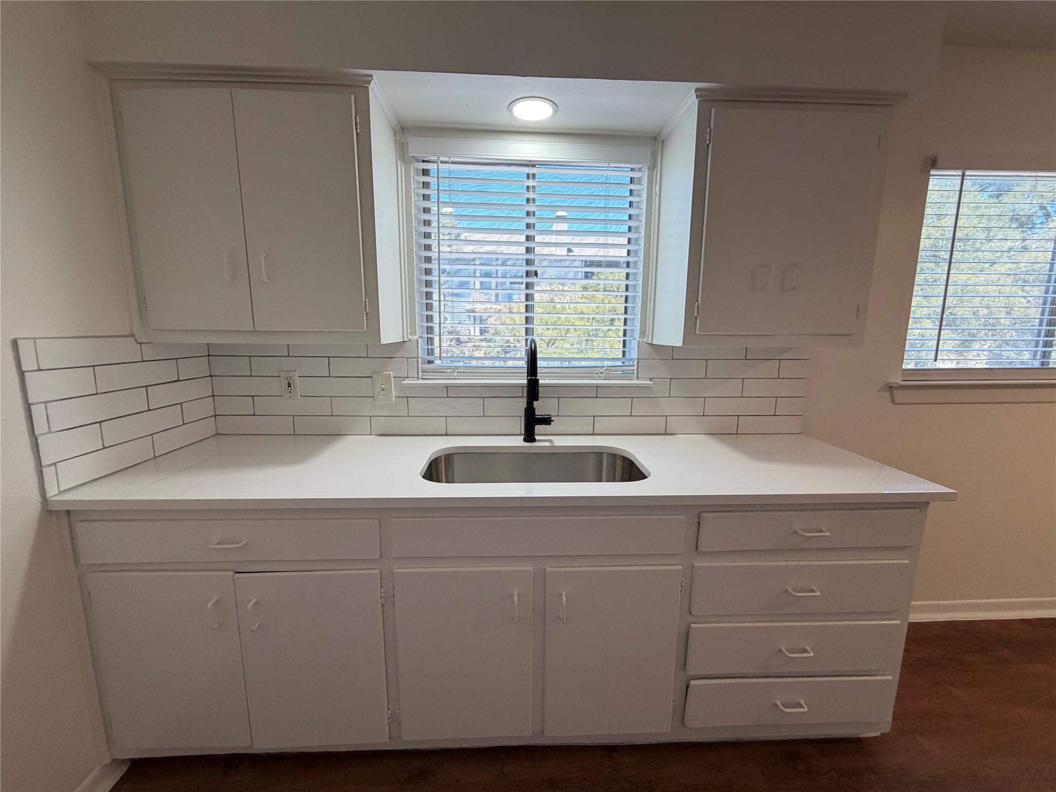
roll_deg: +0.0
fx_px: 427
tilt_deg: -8.6
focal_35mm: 14
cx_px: 528
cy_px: 396
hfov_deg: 102.1
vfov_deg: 85.7
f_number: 2.2
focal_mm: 2.22
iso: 250
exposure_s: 1/111
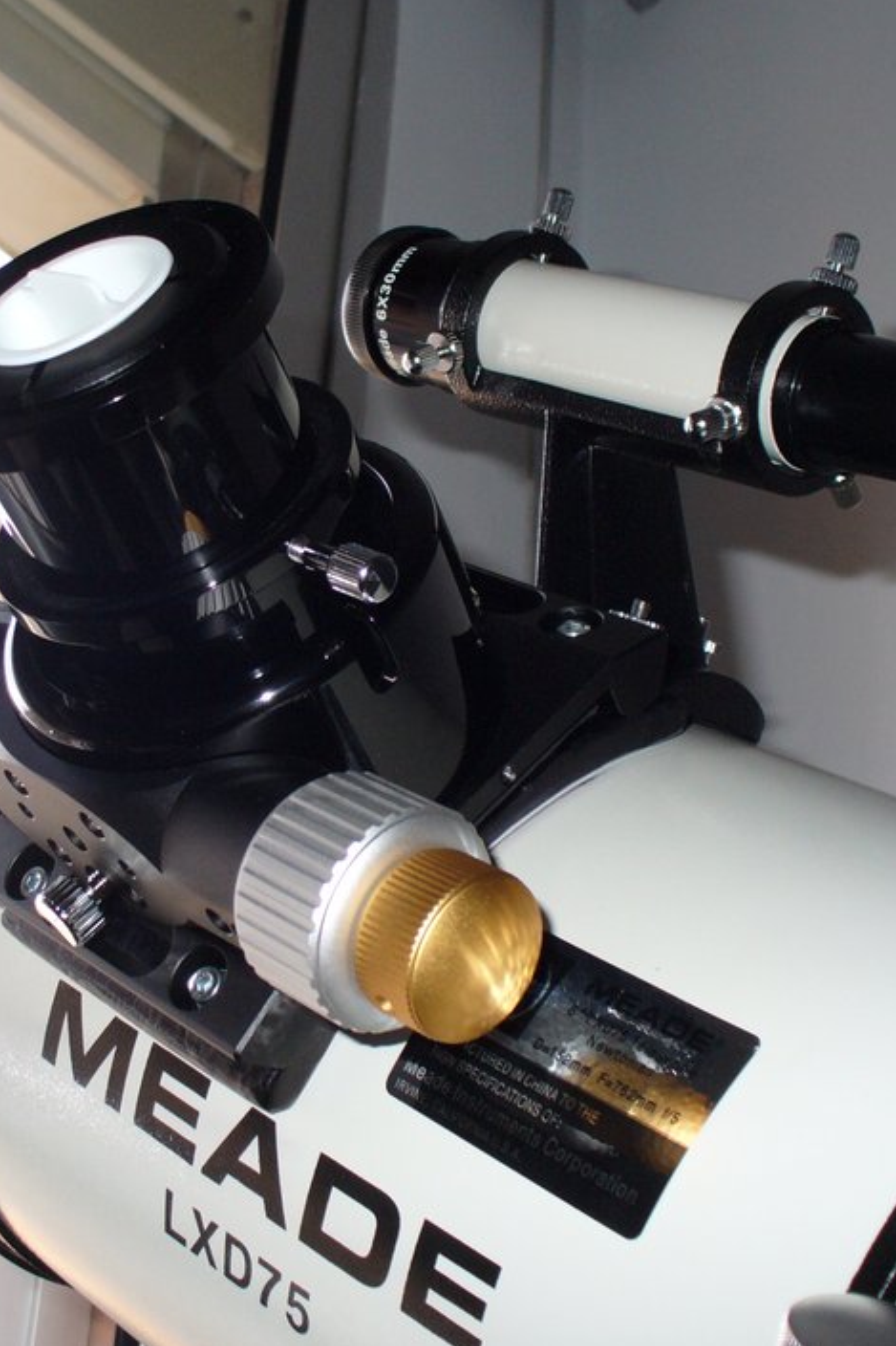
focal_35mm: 56
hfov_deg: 24.1
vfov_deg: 35.6
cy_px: 654
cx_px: 350
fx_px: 2092
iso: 100
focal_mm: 6.1
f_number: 2.8
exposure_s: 1/60
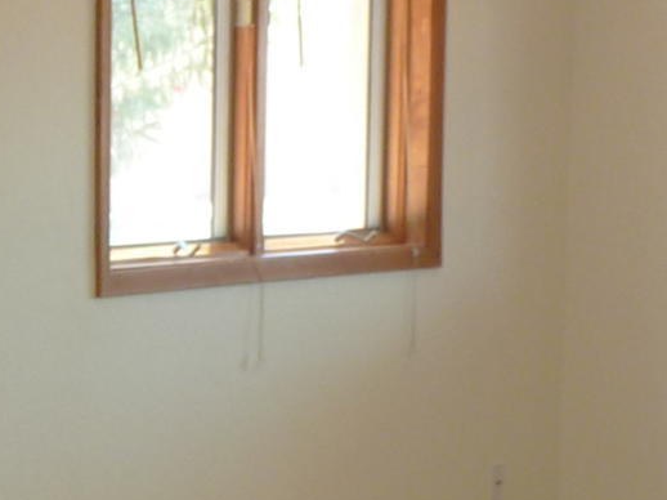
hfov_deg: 13.5
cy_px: 419
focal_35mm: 139
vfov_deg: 10.6
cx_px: -285
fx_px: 2677
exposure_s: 1/13
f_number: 3.3
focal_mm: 4.3
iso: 100
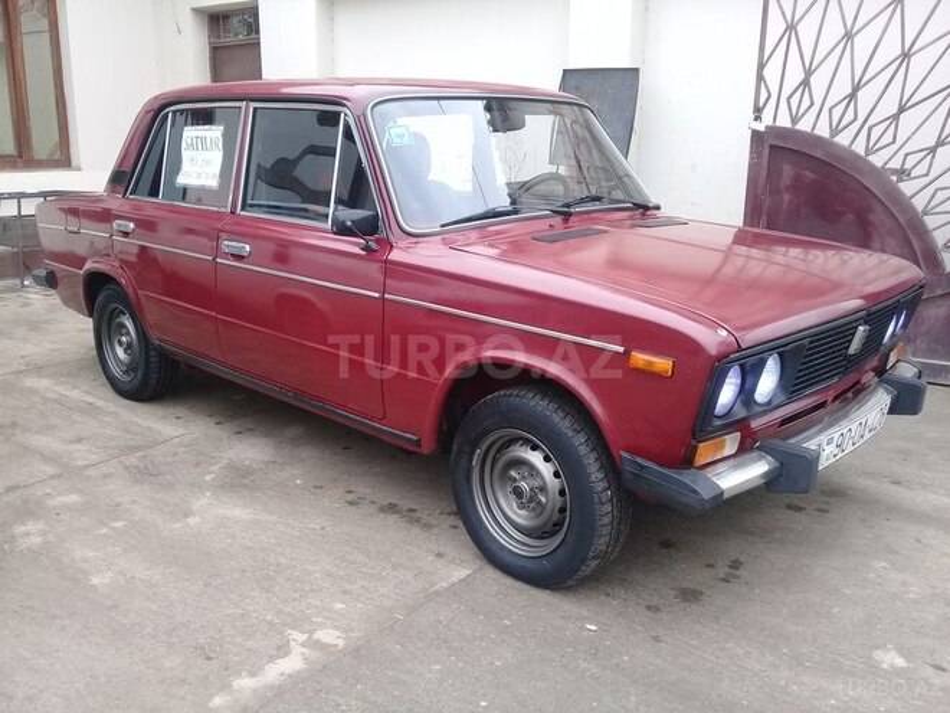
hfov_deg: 58.4
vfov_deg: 45.4
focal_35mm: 31
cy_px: 356
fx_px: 851
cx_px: 475
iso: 64
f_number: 2.2
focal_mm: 3.3
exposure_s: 1/100
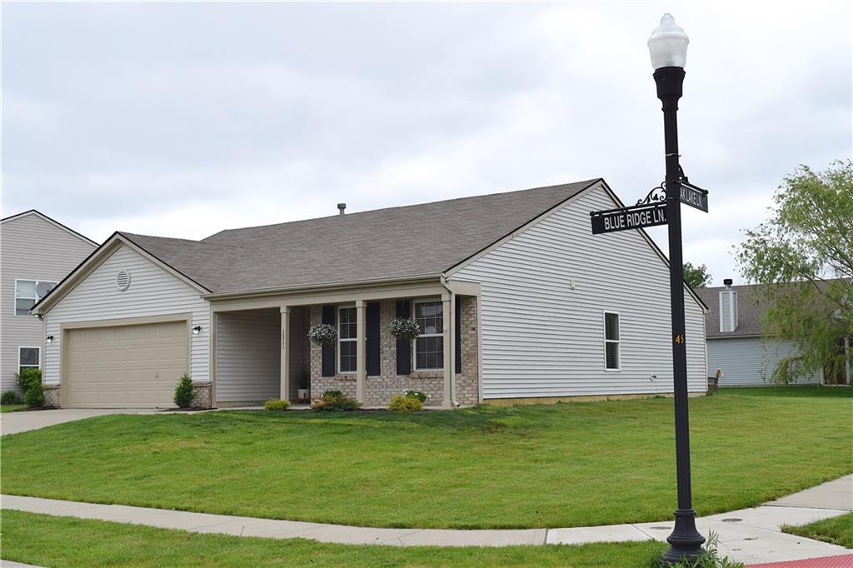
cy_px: 284
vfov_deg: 29.8
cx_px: 426
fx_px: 1066
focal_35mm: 45
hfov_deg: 43.6
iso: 200
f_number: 10
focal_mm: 30
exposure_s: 1/400
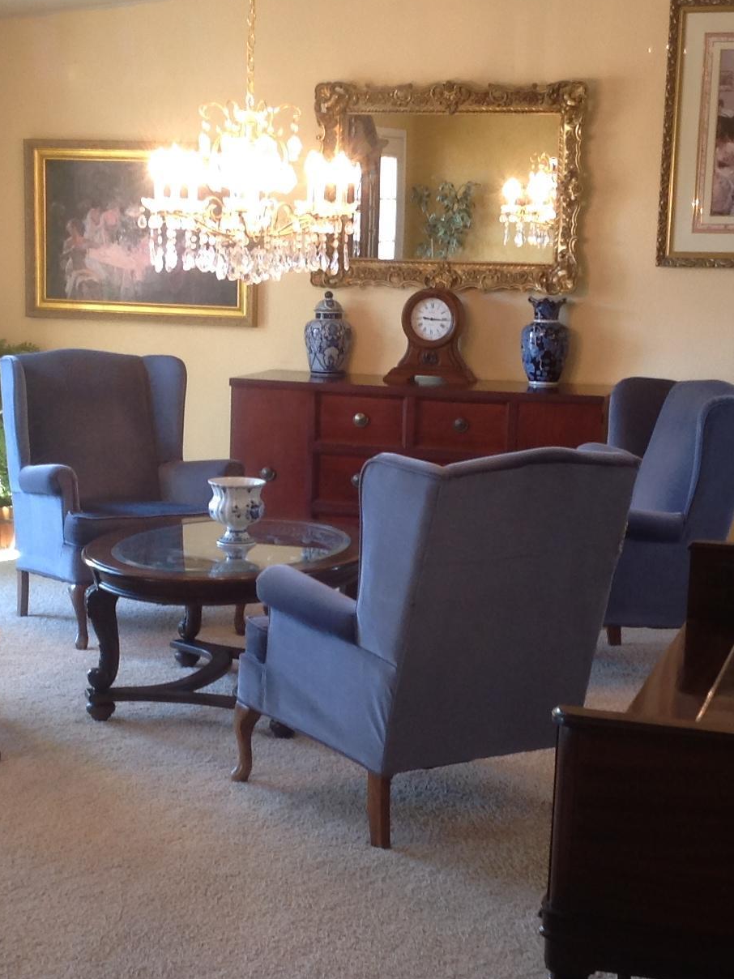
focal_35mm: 75
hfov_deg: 19.6
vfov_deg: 25.9
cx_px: 319
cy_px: 592
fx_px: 2120
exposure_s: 1/15
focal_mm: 4.28
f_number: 2.4
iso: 64
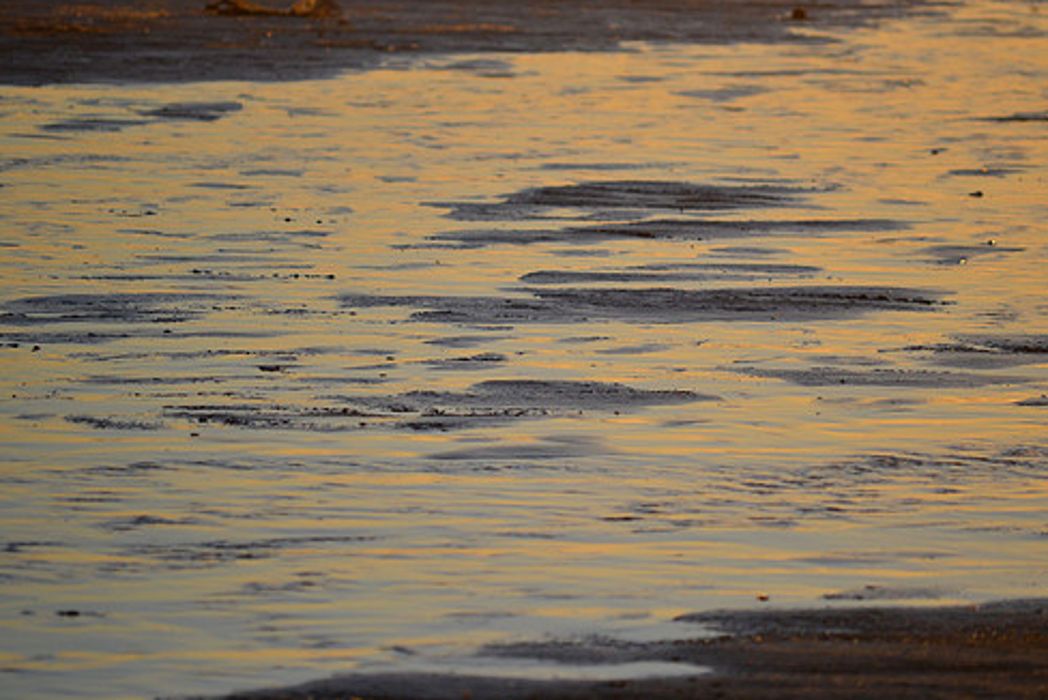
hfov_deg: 6.4
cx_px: 567
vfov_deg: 4.3
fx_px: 9350
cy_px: 334
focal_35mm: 321
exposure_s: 1/500
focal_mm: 180
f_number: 5.6
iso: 125
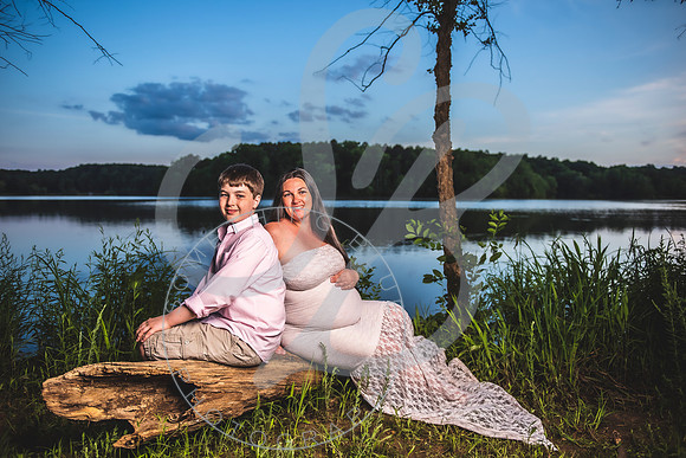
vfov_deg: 46.0
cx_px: 341
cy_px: 229
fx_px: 539
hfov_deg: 64.9
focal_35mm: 28
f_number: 2.8
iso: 200
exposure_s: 1/640
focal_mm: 28
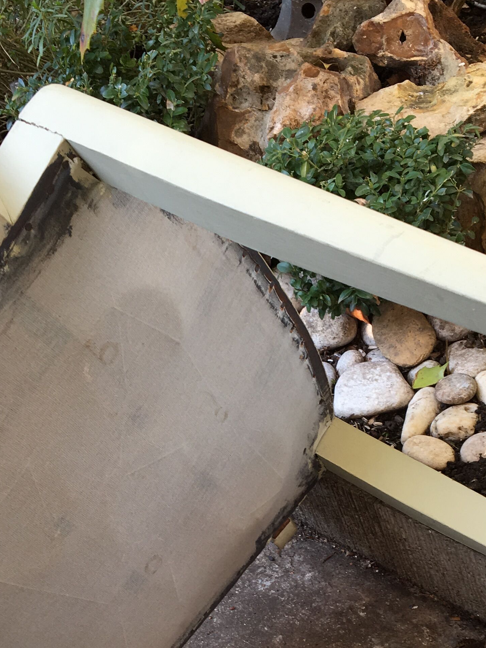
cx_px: 253
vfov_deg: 30.7
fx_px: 1142
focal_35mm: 61
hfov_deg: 24.0
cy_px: 545
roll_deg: +13.3
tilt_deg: -41.6
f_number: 2.2
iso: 25
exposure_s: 1/50
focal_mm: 4.15
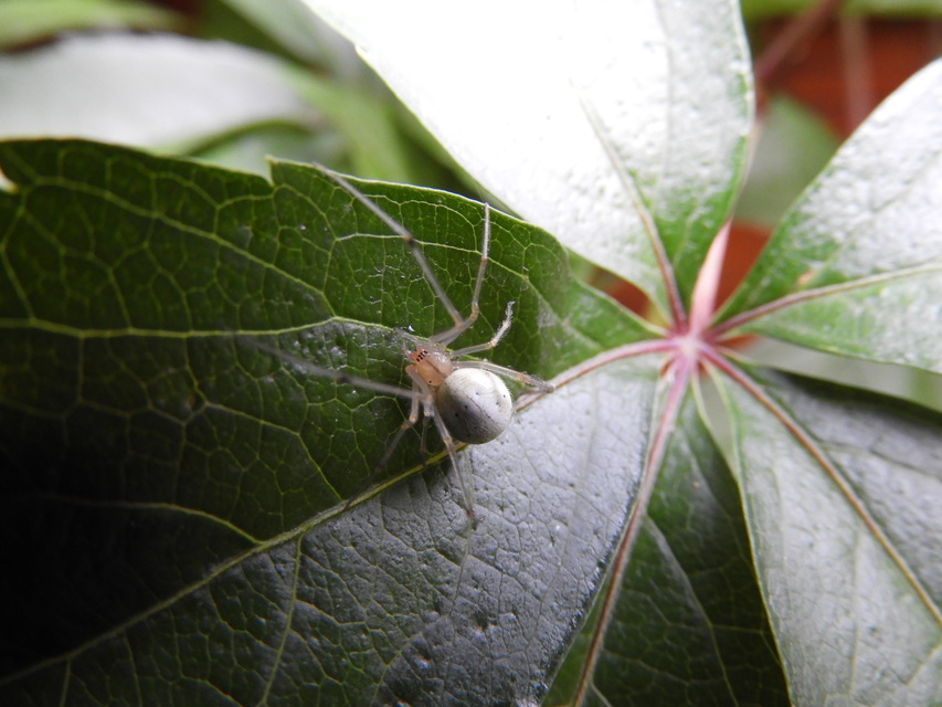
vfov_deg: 46.8
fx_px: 817
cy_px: 354
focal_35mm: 30
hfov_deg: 60.0
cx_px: 471
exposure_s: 1/20
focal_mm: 5.4
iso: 400
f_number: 3.5
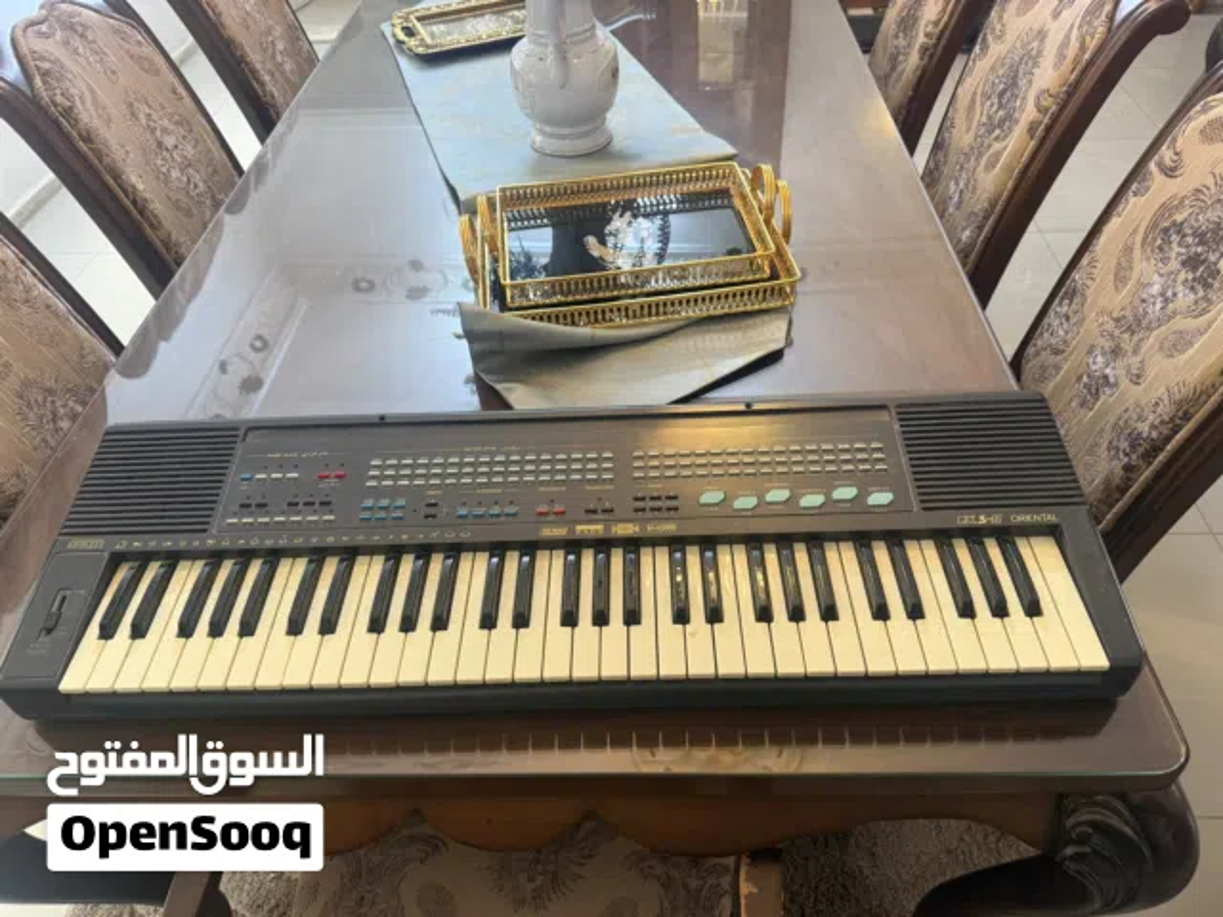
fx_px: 848
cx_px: 612
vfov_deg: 56.8
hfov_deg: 71.6
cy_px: 458
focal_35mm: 24
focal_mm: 6.76
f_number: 1.78
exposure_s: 1/50
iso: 250
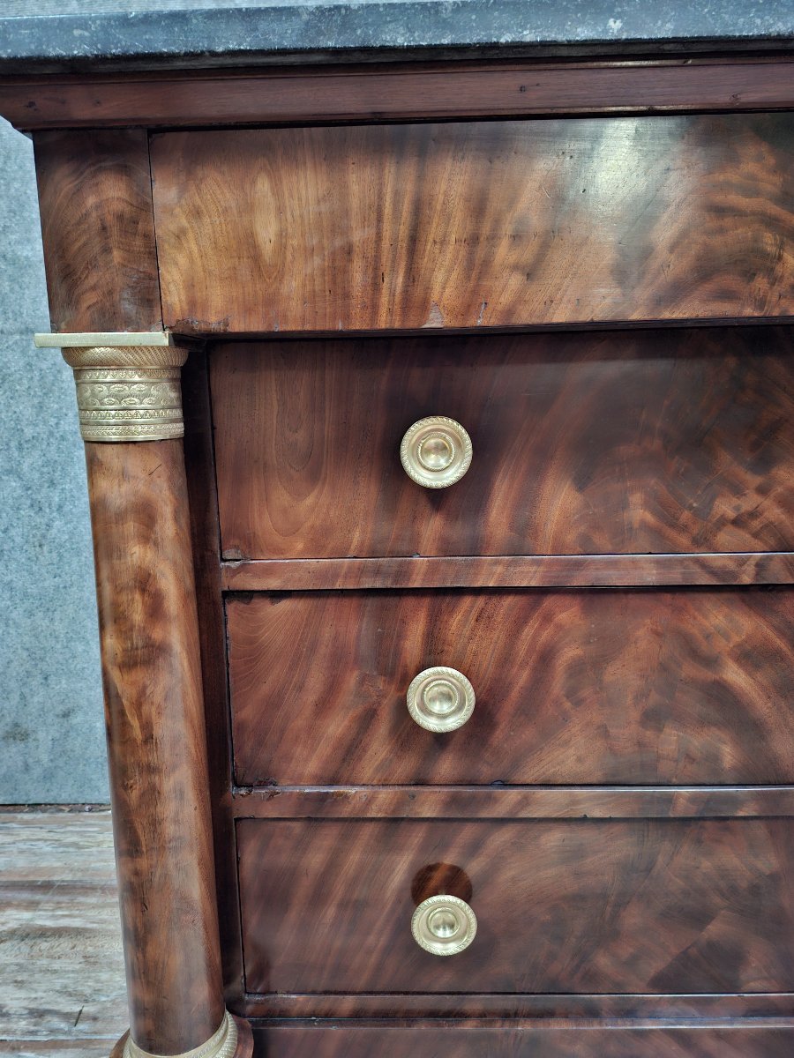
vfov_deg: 73.9
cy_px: 529
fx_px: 703
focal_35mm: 23
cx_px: 397
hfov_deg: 58.9
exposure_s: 1/20
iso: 1250
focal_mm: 5.54
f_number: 1.8
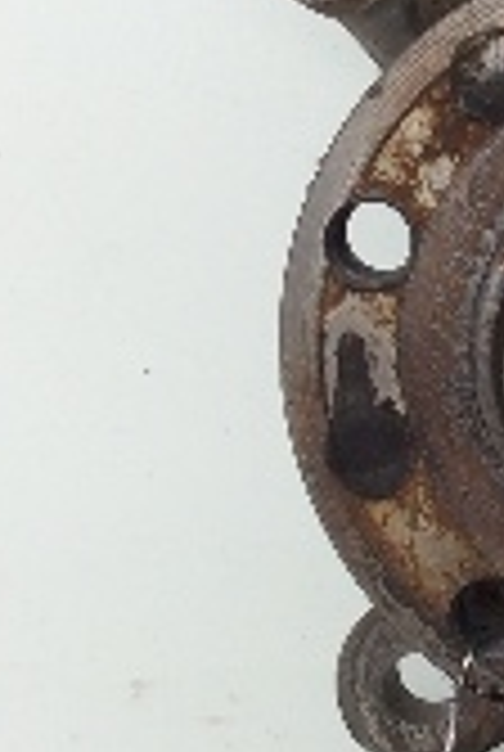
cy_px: 225
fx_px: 2656
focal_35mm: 127
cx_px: 801
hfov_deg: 10.4
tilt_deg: -67.0
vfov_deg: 16.1
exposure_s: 1/40
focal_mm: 3.3
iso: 32
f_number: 2.4
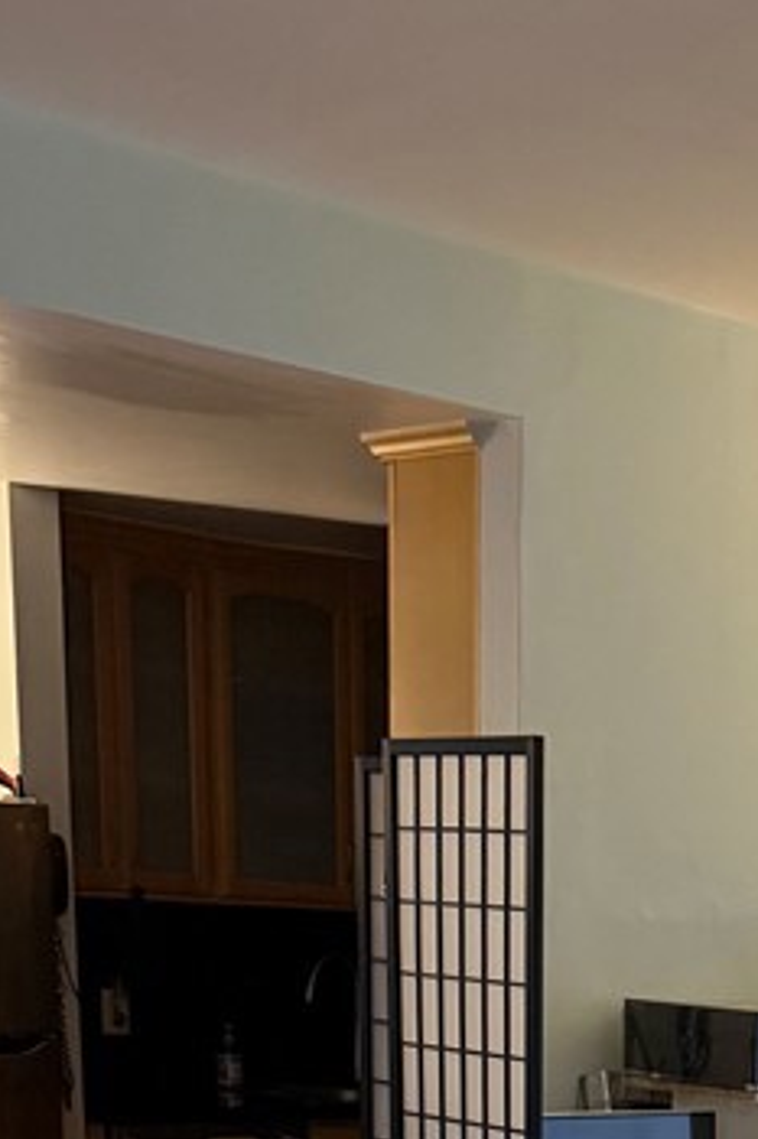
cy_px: 1533
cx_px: 895
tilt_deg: -14.9
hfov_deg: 17.8
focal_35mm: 73
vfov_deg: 23.9
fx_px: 2308
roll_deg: -3.6
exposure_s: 1/60
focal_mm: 6.76
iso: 500
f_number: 1.78
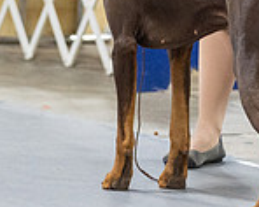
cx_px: 127
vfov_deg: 2.2
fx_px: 5275
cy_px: -165
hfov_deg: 2.8
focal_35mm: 689
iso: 4000
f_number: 2.8
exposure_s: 1/200
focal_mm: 161
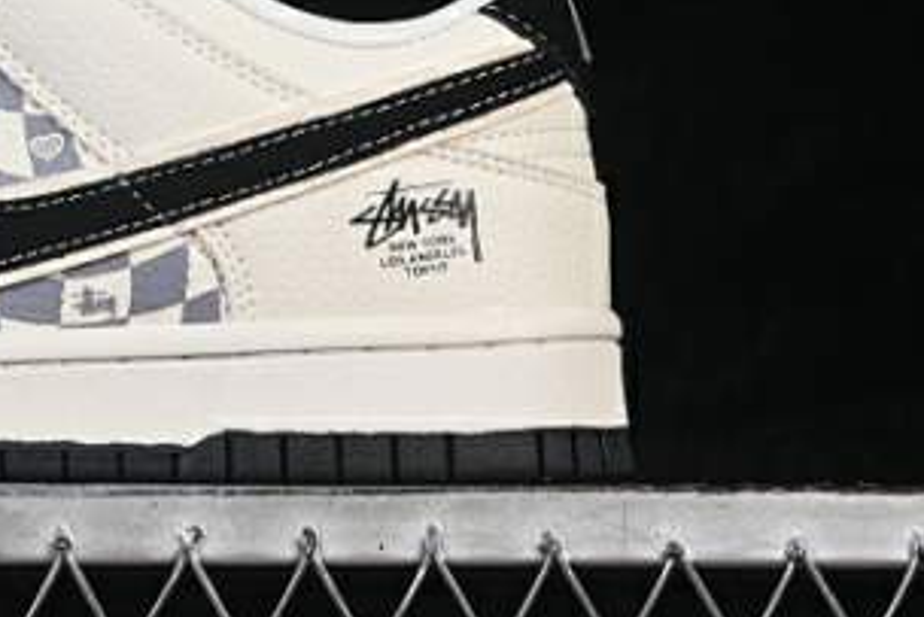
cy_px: 24
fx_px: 4622
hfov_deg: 11.3
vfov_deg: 7.6
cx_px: -94
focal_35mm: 180
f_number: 8
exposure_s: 1/80
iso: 160
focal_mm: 50
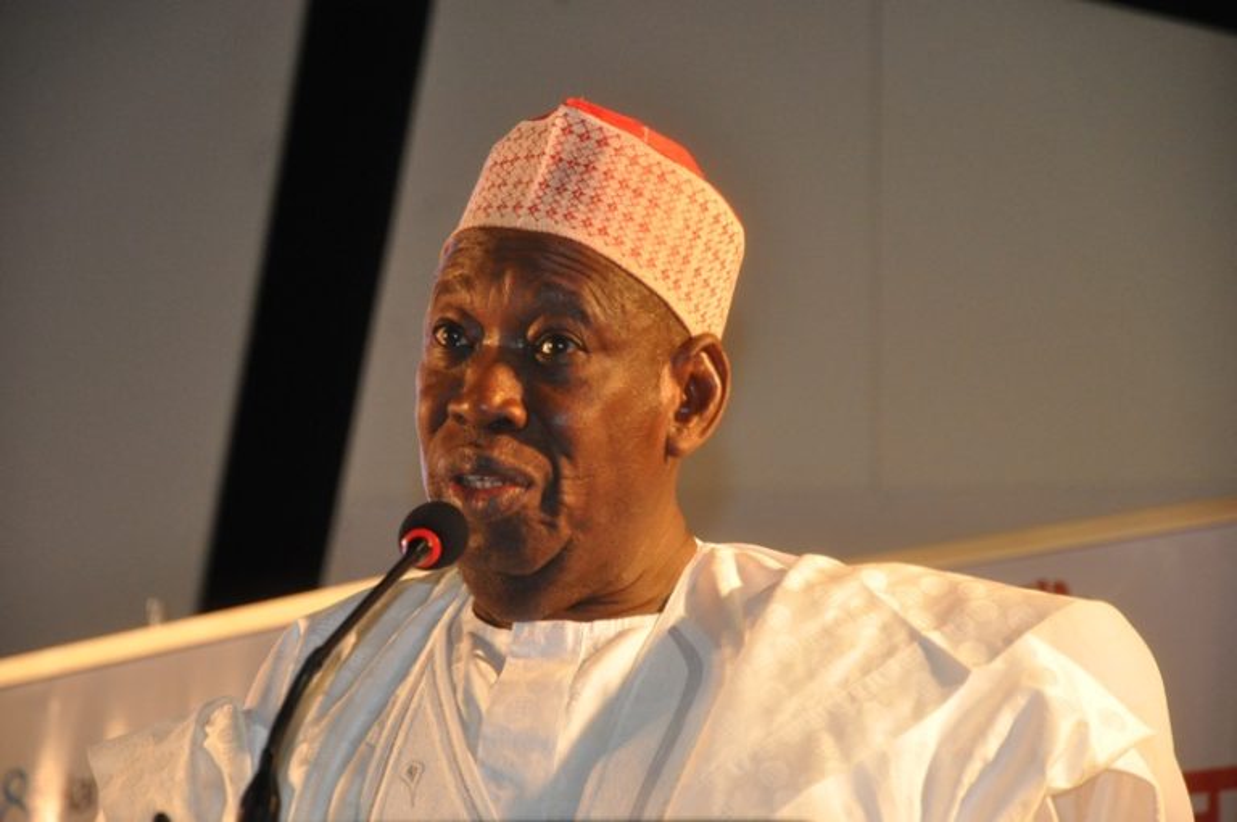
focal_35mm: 158
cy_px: 411
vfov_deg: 8.7
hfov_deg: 13.1
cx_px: 618
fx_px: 5405
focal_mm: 105
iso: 1600
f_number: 5.6
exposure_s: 1/125
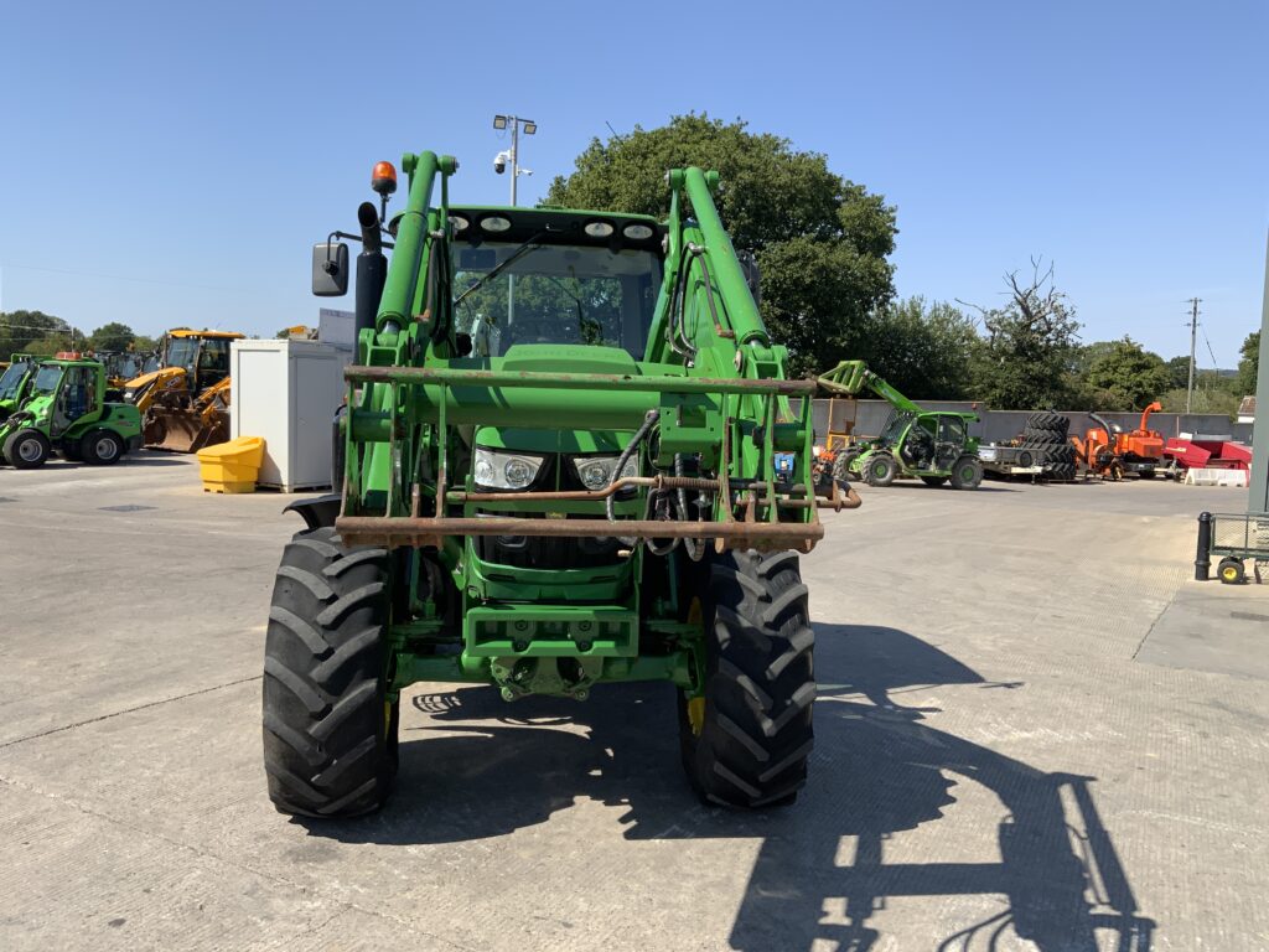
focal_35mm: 29
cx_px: 634
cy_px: 476
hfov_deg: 61.7
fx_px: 1063
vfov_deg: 48.2
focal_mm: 3
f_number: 1.8
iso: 16
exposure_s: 1/1577
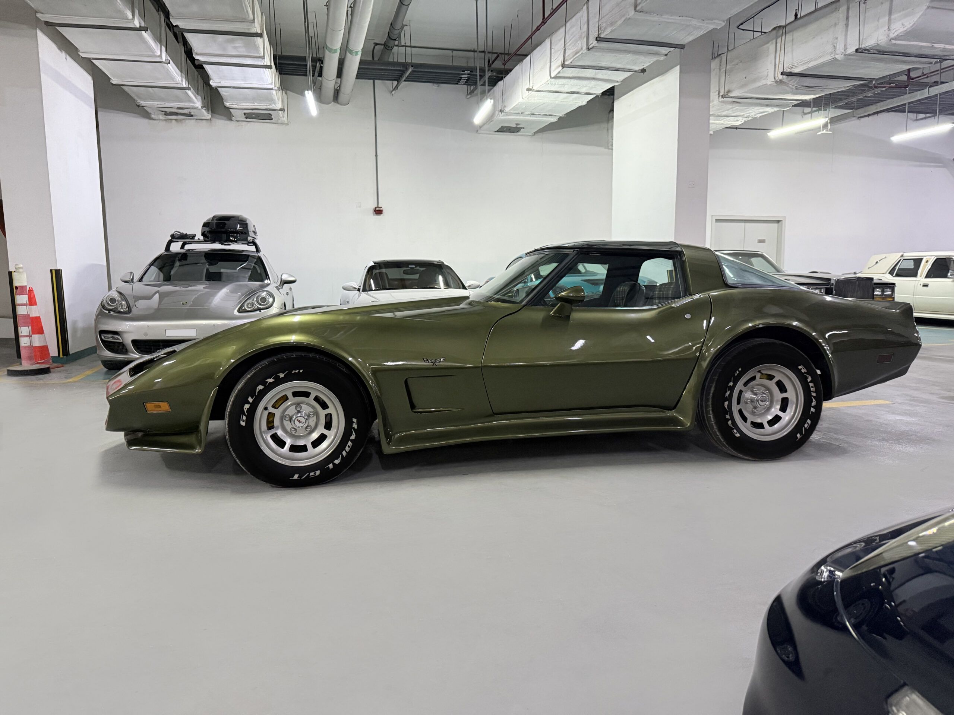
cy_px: 358
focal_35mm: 24
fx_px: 661
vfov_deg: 56.8
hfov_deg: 71.6
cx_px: 477
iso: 640
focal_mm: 6.76
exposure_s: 1/33
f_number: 1.78
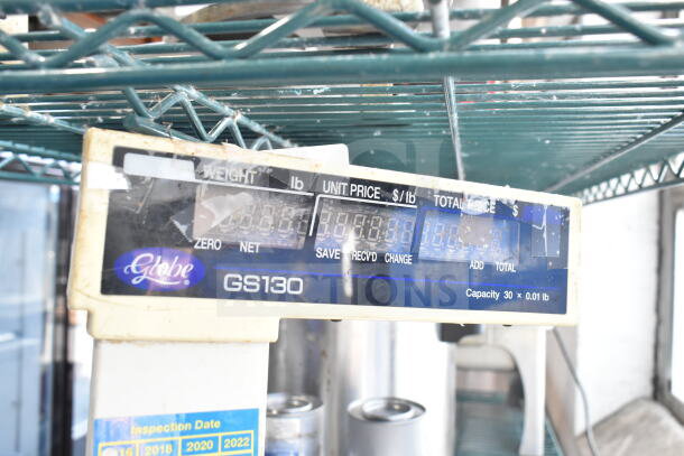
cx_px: 342
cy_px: 228
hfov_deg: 57.2
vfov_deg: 40.0
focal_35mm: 33
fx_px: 627
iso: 1600
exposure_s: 1/160
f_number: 6.3
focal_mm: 22
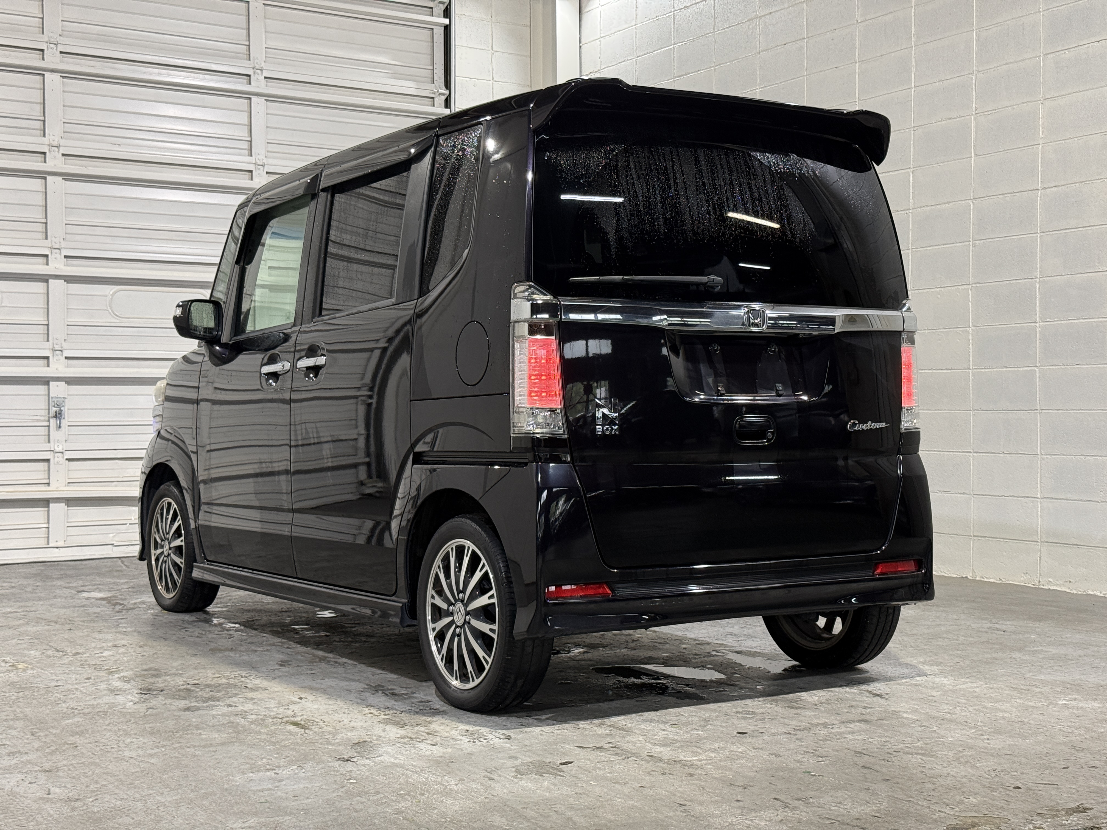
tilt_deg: -0.3
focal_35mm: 48
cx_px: 554
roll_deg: -0.1
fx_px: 1535
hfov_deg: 39.7
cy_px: 415
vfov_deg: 30.3
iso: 200
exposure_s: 1/60
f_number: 1.78
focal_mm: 6.76
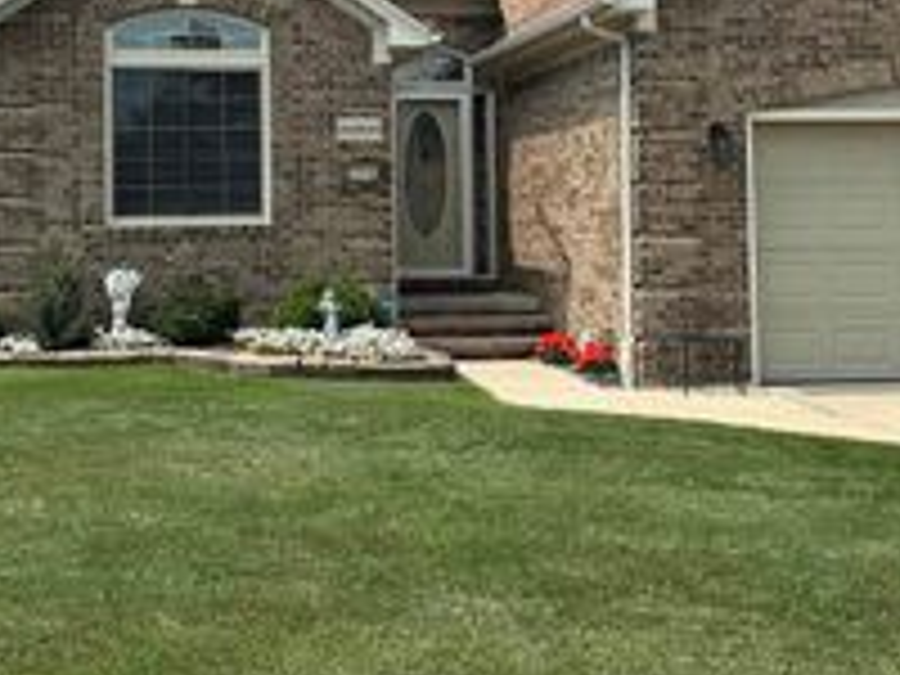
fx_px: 1560
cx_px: 351
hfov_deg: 32.1
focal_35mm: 60
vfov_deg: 24.2
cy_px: 169
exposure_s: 1/5000
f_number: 1.78
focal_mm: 6.86
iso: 80
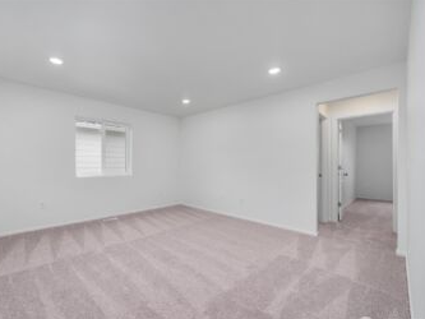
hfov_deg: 97.2
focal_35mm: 15
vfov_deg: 81.8
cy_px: 165
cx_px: 176
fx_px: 184
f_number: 7.1
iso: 1000
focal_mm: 13
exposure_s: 1/20
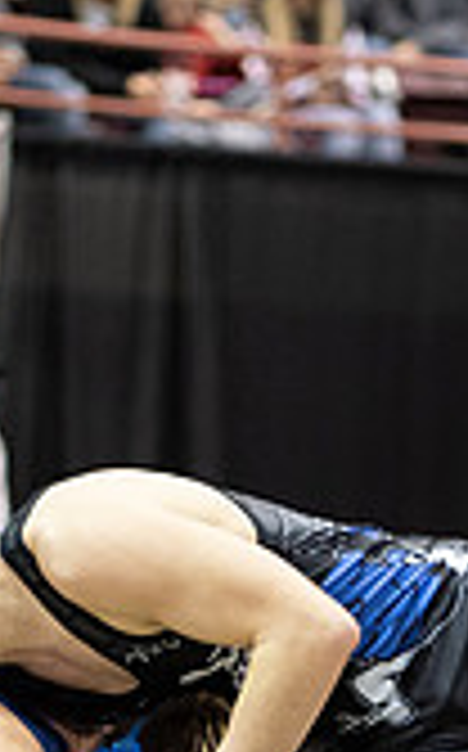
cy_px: 750
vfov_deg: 7.0
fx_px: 6159
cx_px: 351
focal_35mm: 301
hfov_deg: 4.4
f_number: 1.8
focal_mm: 85
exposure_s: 1/500
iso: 3200
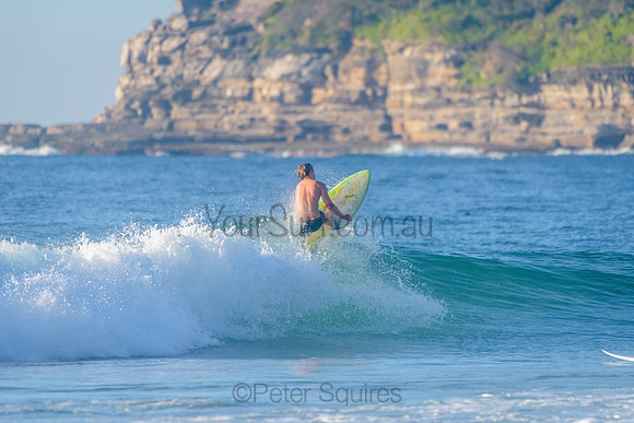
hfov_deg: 4.1
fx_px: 8812
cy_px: 212
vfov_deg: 2.7
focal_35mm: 500
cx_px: 317
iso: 400
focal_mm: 500
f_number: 5.6
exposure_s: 1/2000
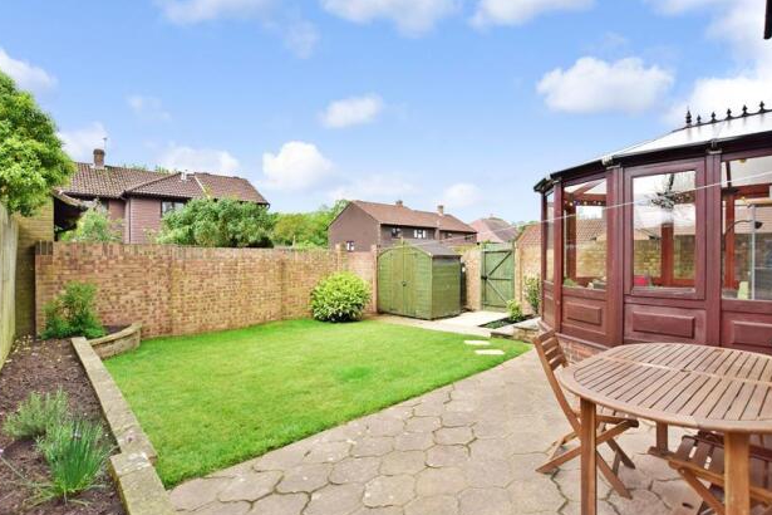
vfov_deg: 73.7
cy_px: 253
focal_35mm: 16
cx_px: 373
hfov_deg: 96.7
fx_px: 343
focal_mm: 10
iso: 400
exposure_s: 1/320
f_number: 9
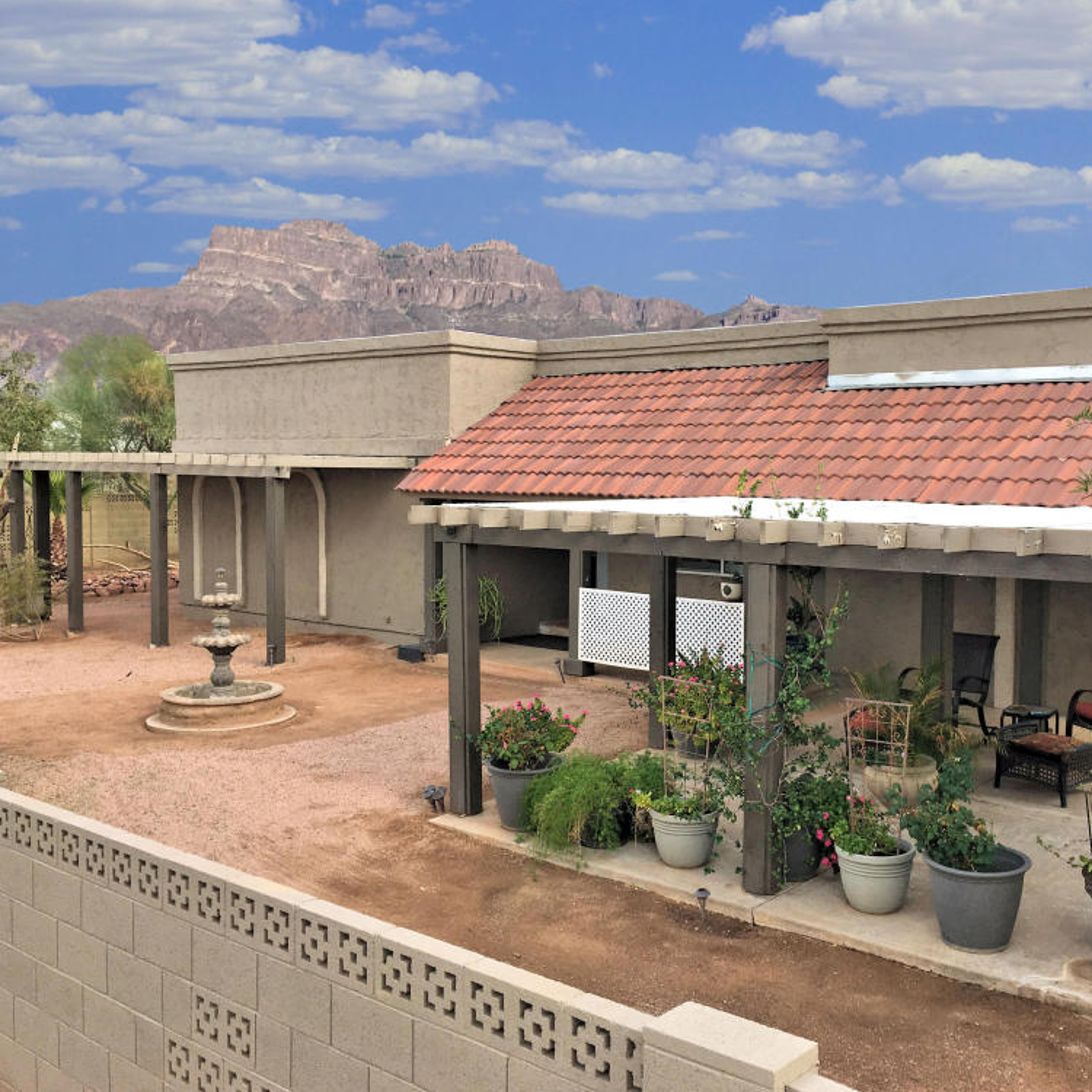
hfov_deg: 46.8
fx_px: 1249
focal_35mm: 35
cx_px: 676
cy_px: 546
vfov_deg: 47.2
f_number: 2.2
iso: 25
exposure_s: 1/1183
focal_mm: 4.15
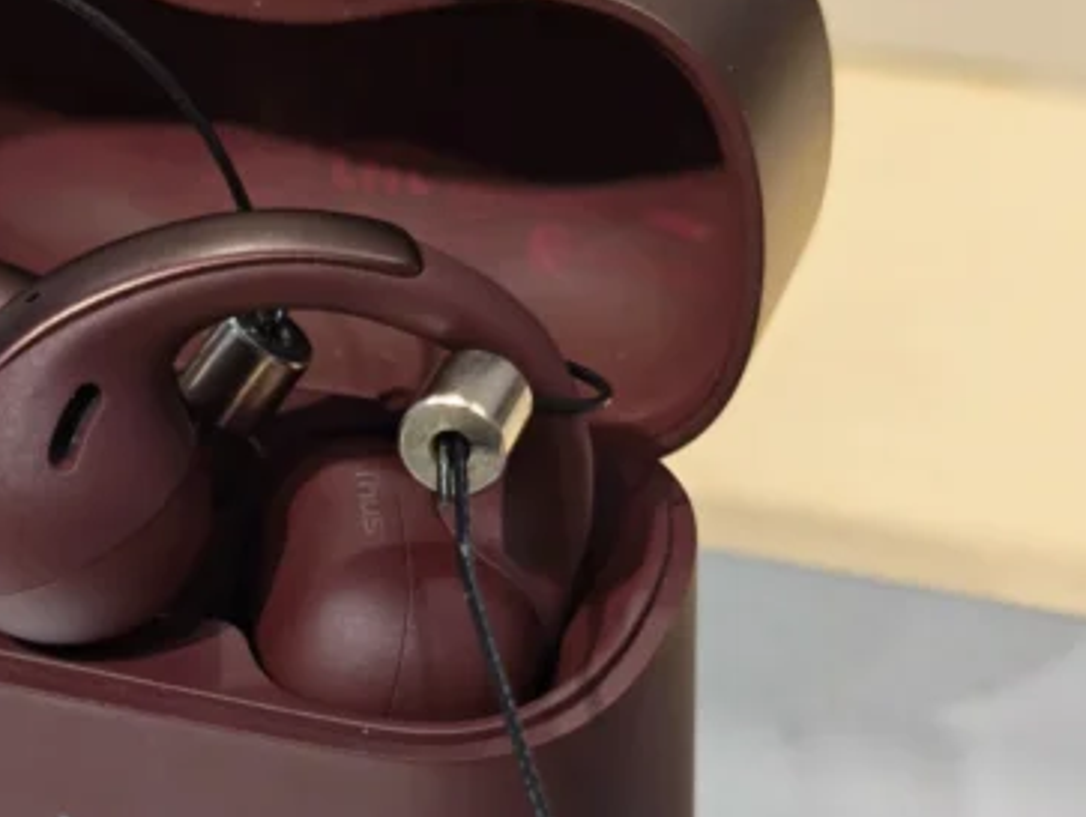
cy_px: 546
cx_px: 245
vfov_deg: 15.6
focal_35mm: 95
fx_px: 2983
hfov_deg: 20.4
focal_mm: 5.4
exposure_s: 1/100
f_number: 1.6
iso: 50
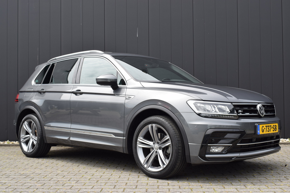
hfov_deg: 42.3
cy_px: 96
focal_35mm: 46
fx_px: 375
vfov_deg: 28.9
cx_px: 145
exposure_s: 1/250
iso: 200
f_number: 8
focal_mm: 31
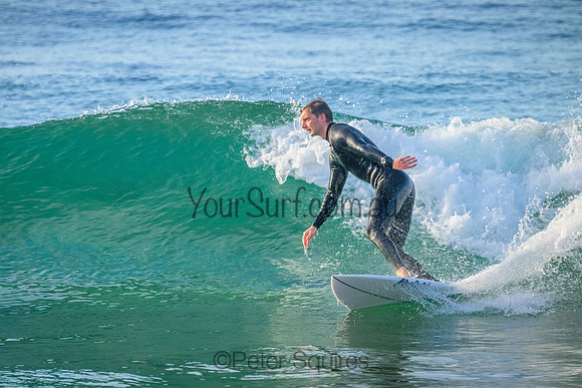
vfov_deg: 2.0
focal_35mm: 700
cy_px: 194
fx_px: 11319
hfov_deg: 2.9
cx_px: 291
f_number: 11
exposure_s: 1/2000
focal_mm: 700
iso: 4500
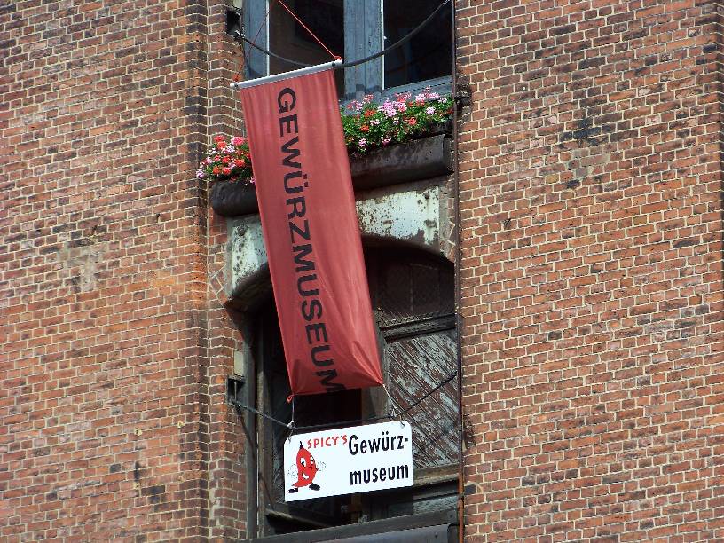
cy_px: 272
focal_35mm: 260
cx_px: 362
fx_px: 5438
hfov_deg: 7.6
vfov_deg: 5.7
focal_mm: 42.1
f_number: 3.6
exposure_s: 1/400
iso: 66
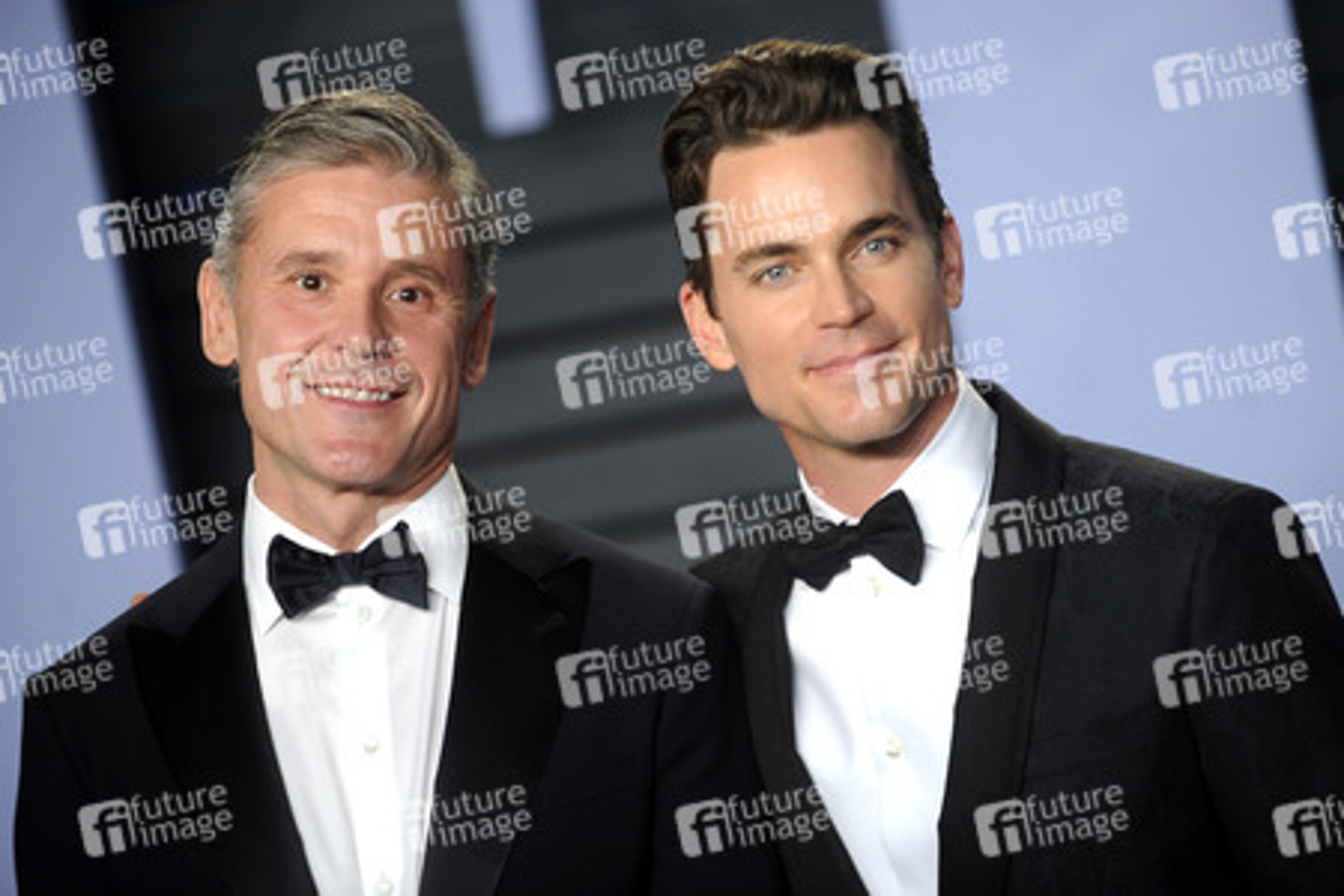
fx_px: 5786
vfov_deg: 8.9
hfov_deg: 13.2
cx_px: 672
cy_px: 448
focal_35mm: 155
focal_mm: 155
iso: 800
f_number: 2.8
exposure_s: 1/320
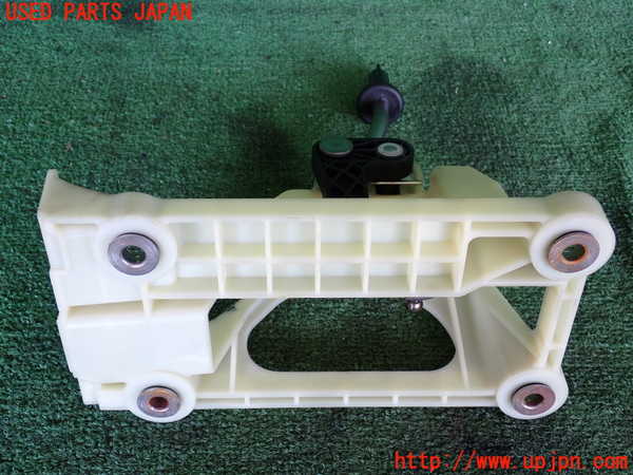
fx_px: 750
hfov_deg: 45.8
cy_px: 238
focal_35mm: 41
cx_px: 316
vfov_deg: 35.1
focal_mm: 7.31
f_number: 2.8
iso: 200
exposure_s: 1/125
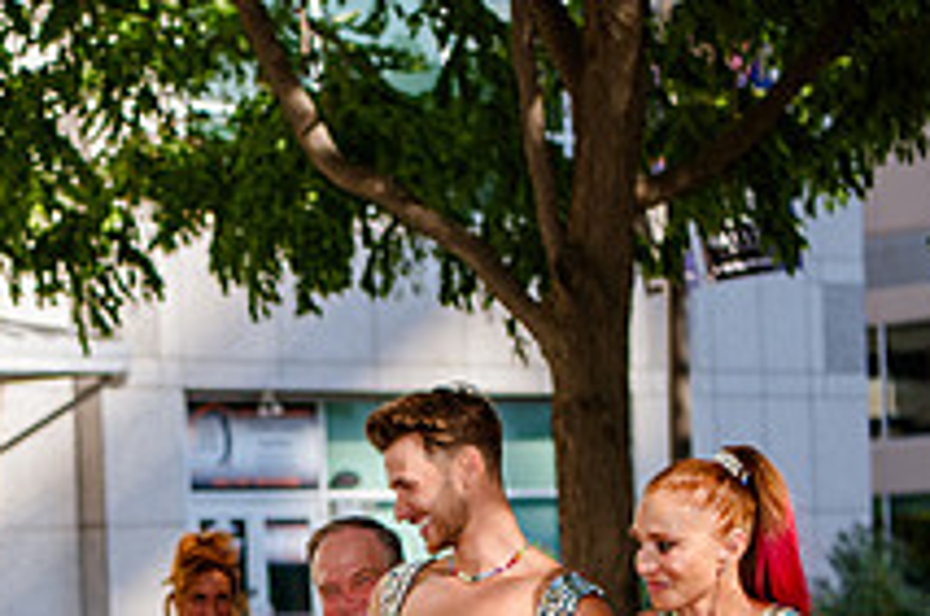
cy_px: 703
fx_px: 3377
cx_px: 57
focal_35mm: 131
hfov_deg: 15.5
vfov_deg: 10.3
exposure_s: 1/800
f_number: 2.8
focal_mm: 48
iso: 200
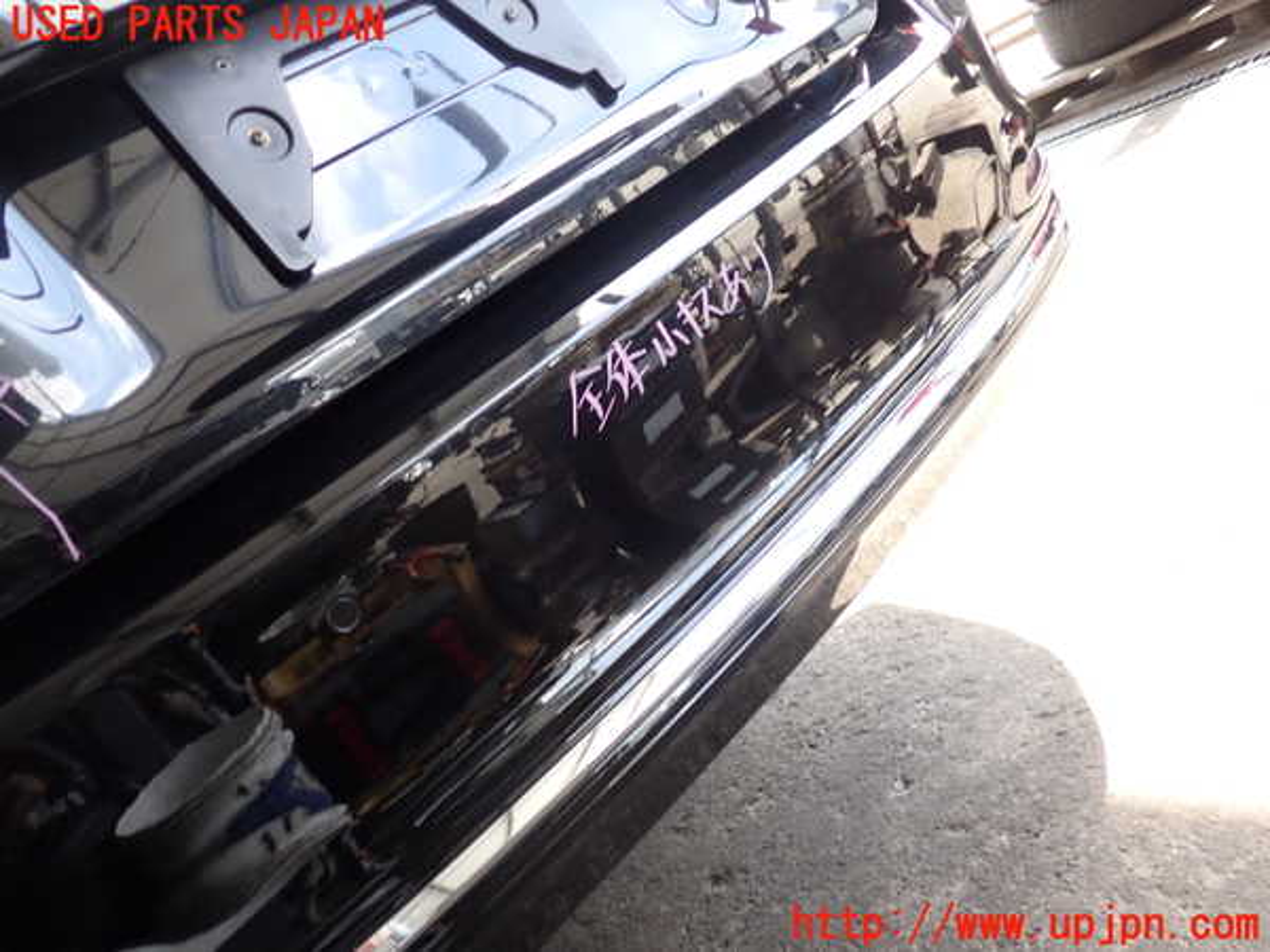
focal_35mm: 30
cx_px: 635
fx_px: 1101
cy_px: 476
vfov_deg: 46.8
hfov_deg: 60.0
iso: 100
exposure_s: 1/100
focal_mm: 5.4
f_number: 2.3
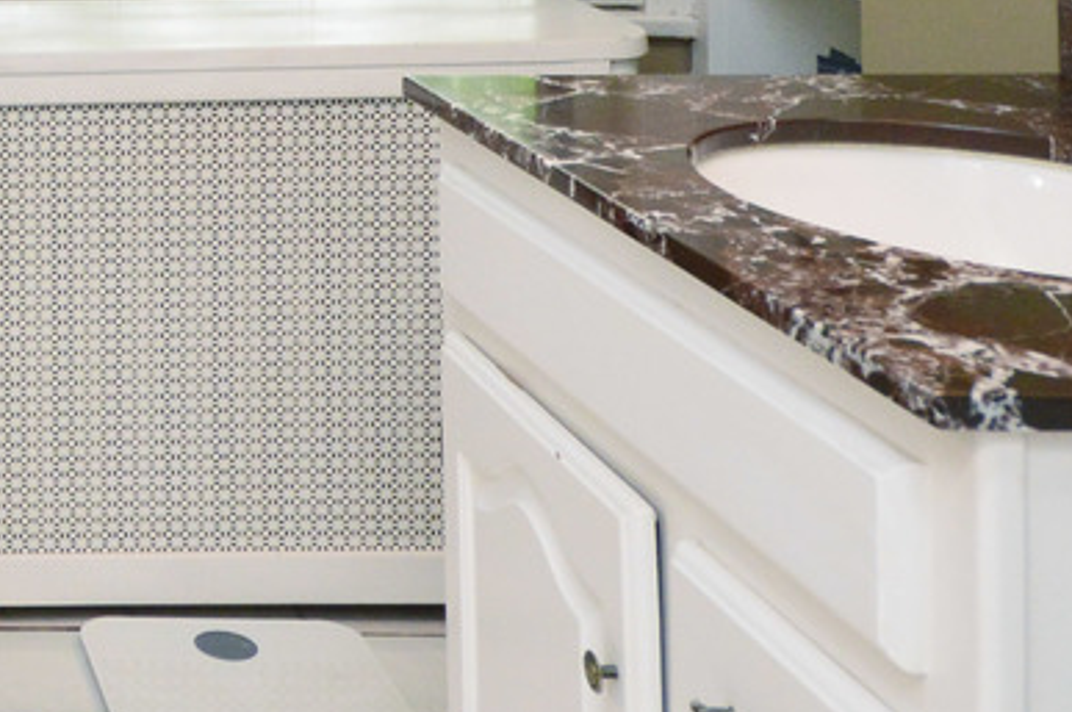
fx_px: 1874
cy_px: -368
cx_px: -501
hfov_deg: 25.0
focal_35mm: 63
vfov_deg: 18.8
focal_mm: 10
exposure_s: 1/80
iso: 800
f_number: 8
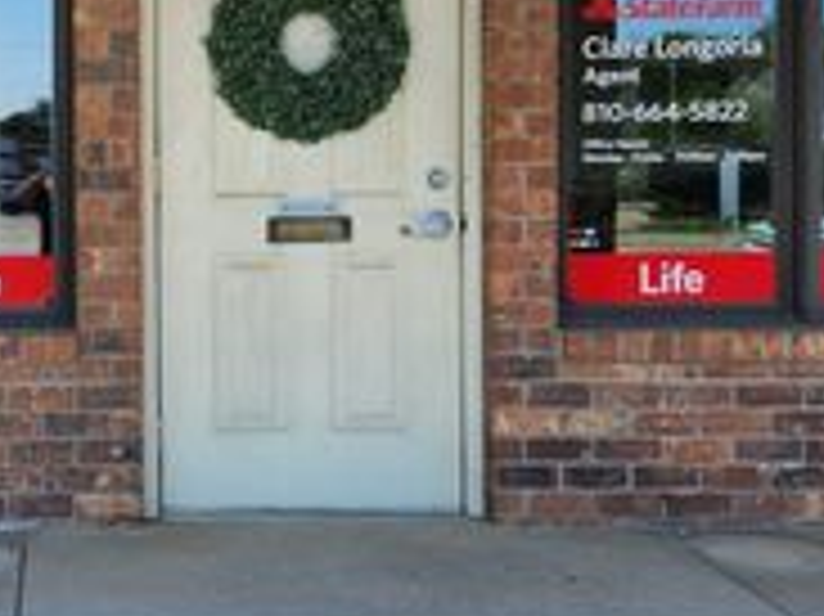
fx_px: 1499
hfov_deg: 29.5
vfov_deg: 23.1
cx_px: 81
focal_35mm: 63
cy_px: 191
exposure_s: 1/981
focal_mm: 5.4
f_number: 1.8
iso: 20
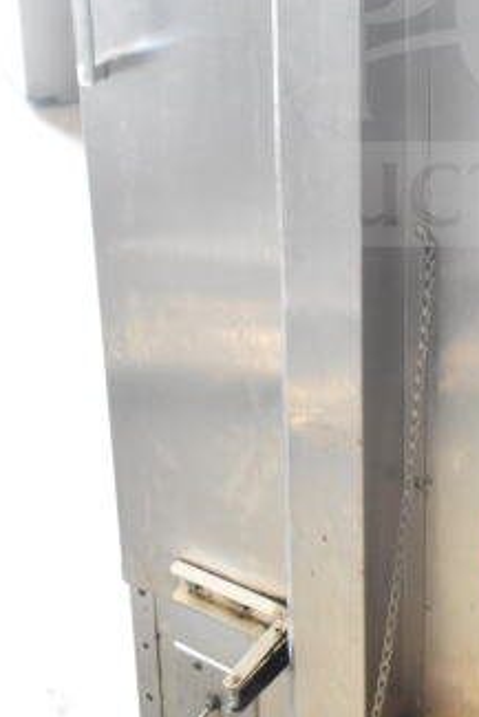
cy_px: 71
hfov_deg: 17.4
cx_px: 508
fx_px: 1515
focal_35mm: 76
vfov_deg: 25.8
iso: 2200
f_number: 3.5
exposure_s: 1/30
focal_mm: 18
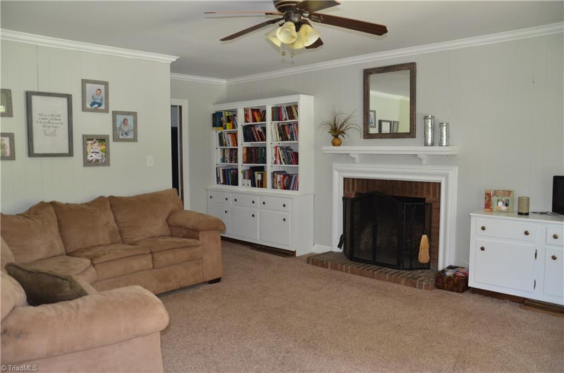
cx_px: 282
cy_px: 186
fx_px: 422
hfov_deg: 67.5
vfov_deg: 47.7
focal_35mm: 27
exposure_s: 1/60
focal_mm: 18
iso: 800
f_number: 3.5
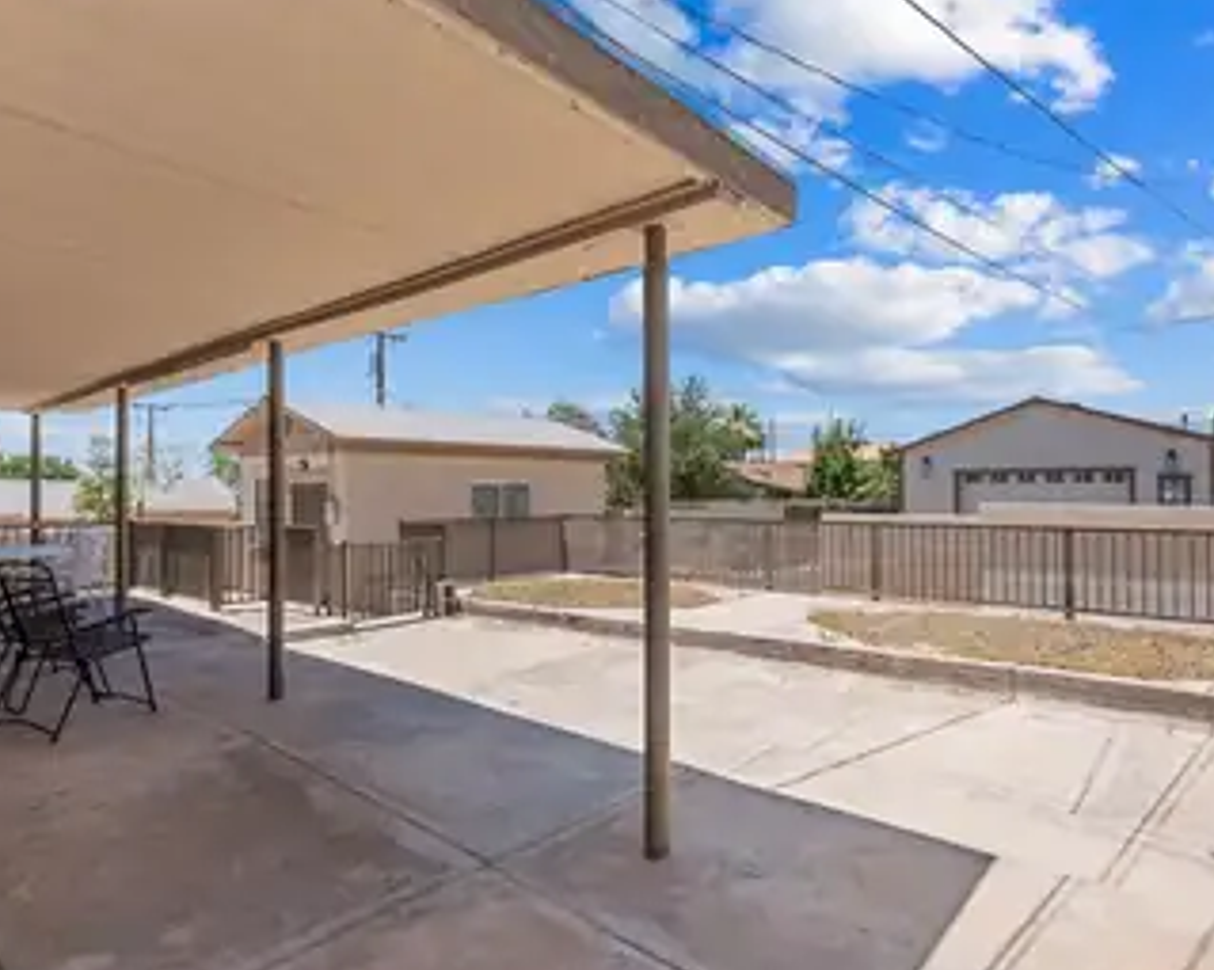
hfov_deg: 80.4
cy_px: 485
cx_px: 609
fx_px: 718
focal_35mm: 20
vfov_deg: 68.1
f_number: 8
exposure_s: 1/8000
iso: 400
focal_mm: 17
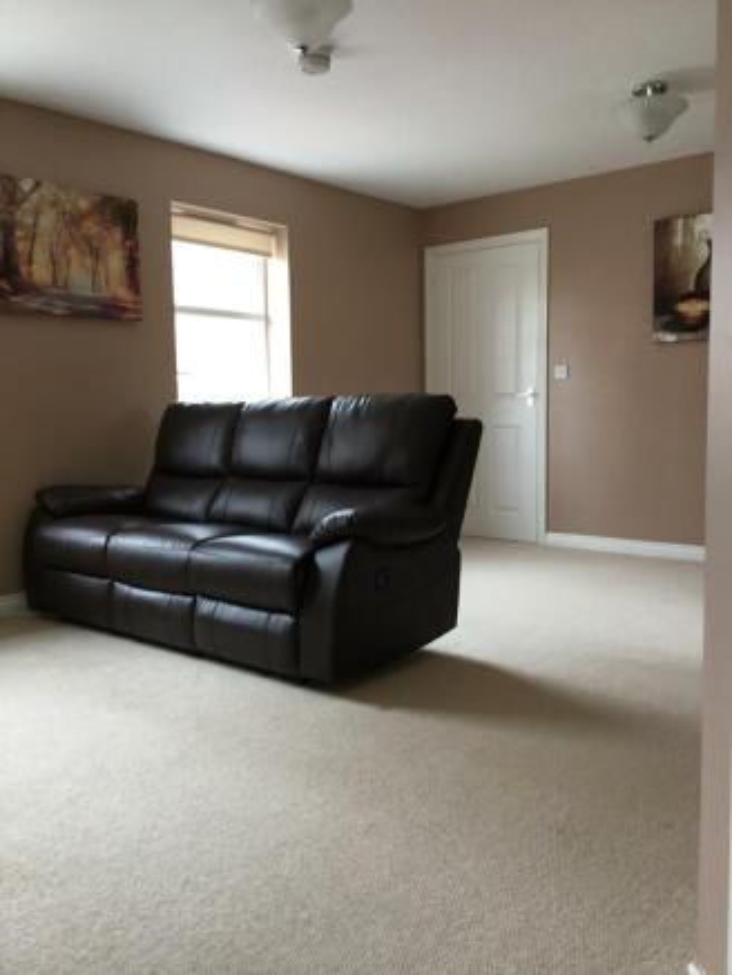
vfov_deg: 58.3
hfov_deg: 45.5
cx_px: 366
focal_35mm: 31
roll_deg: +1.7
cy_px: 488
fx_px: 874
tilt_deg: -5.4
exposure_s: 1/33
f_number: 2.4
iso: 80
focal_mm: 3.3
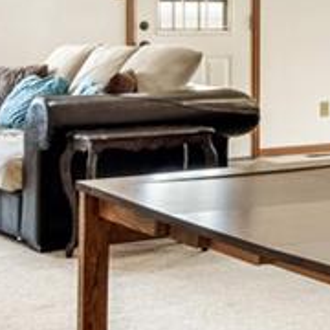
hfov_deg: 14.3
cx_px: 506
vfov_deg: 15.2
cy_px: 16
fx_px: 1219
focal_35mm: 113
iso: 100
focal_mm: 15
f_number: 13
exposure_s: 1.6
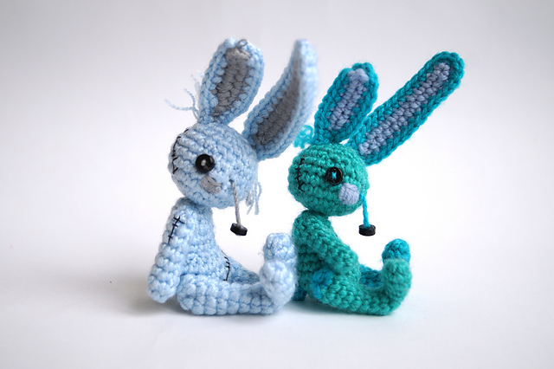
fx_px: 807
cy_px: 184
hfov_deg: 37.9
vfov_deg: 25.7
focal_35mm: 52
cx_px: 277
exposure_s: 1/160
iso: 125
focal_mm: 35
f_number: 5
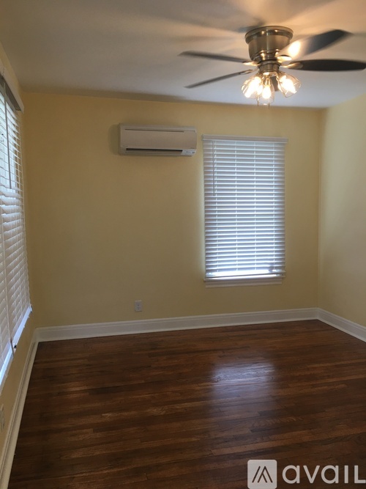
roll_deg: +1.7
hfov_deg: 48.2
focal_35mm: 29
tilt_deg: -4.1
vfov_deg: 61.7
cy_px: 244
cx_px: 183
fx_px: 409
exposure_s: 1/40
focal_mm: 4.15
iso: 25
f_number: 2.2
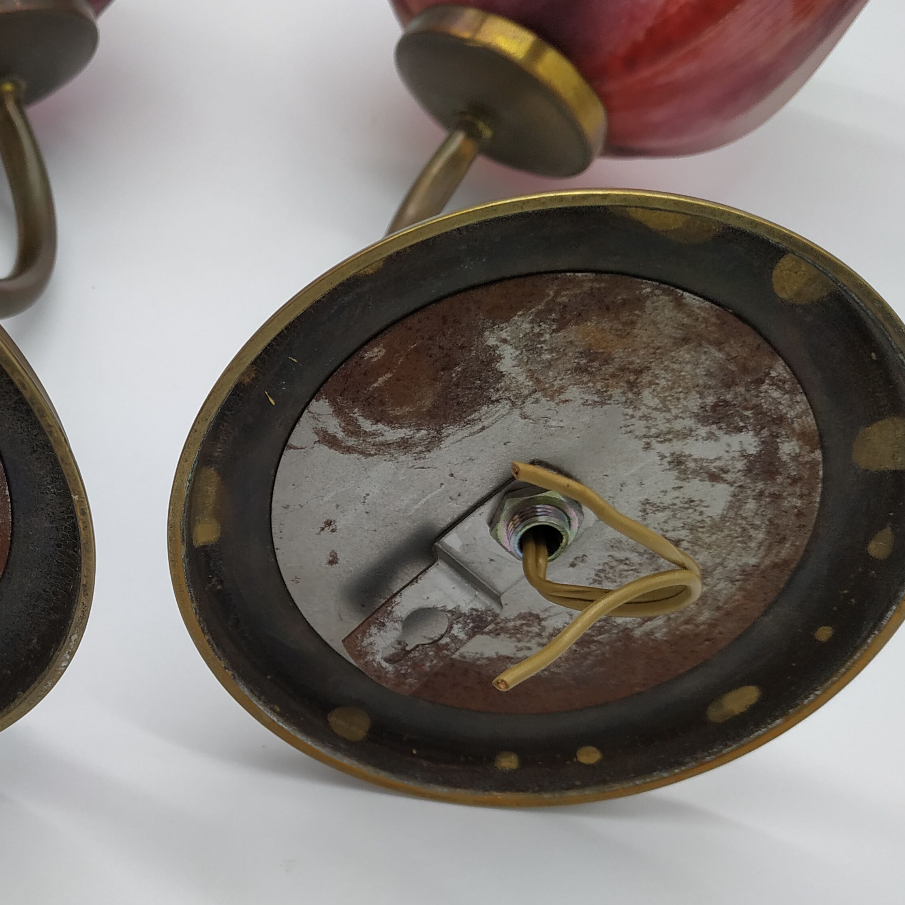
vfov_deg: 43.4
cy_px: 577
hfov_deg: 41.8
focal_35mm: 38
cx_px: 173
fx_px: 1124
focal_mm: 3.94
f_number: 1.9
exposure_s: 1/318
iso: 100
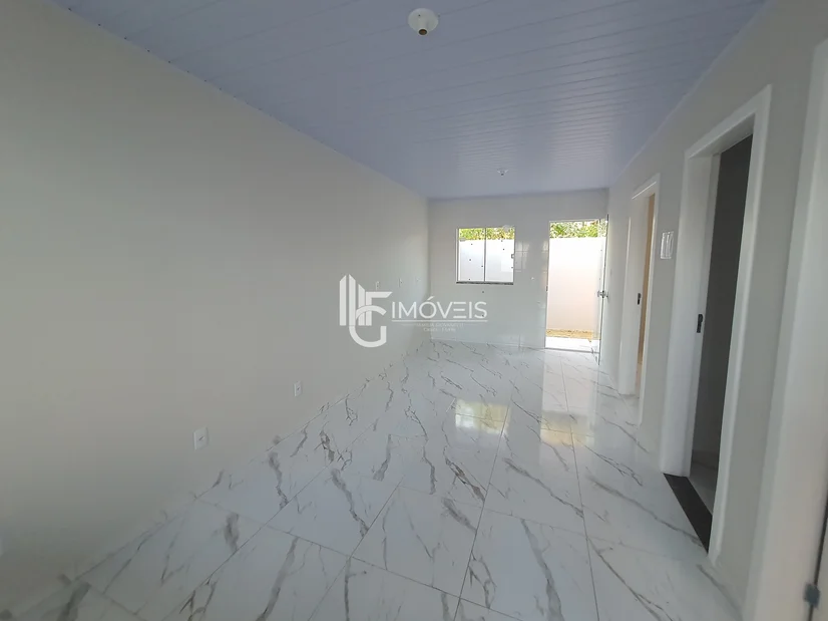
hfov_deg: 106.2
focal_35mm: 13
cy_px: 310
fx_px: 311
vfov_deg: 89.9
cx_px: 414
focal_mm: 1.74
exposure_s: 1/60
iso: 250
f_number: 2.2
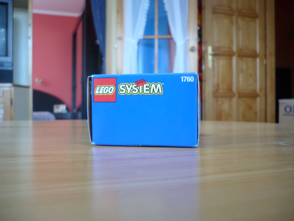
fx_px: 297
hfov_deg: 52.6
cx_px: 147
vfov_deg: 40.7
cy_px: 110
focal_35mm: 35
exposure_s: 1/20
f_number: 2.8
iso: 100
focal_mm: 5.8
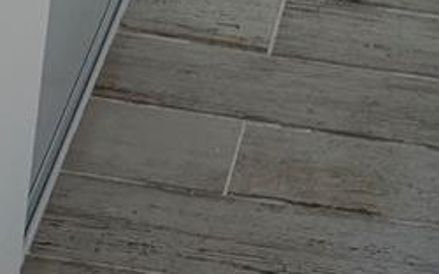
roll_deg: -12.1
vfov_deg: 7.9
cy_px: -738
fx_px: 1459
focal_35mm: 122
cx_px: 590
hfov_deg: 16.1
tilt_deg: -13.3
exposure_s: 1/121
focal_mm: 6.76
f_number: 1.78
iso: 160
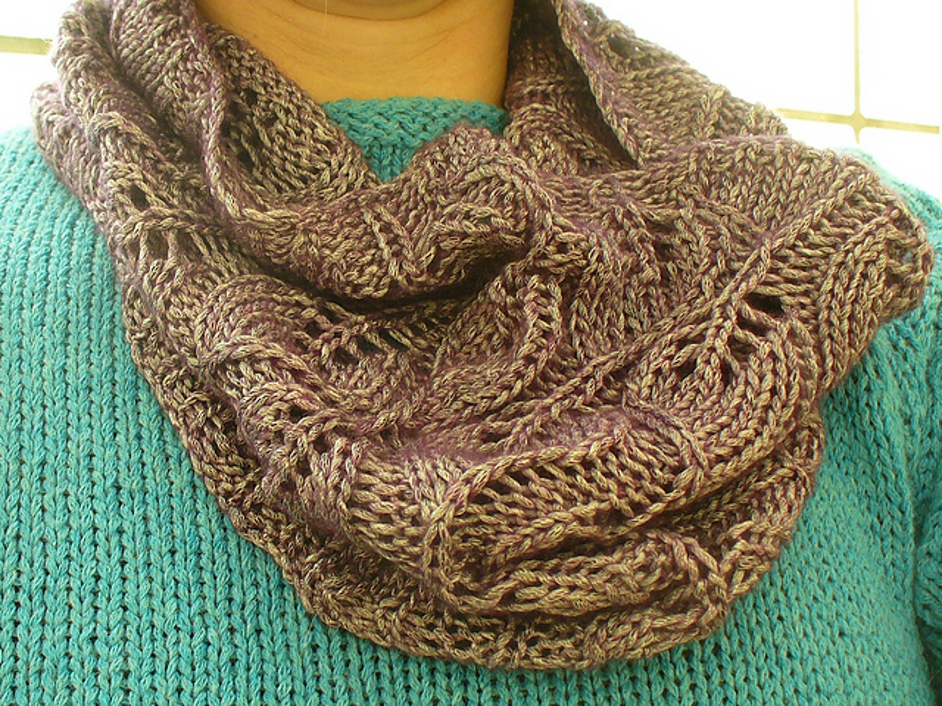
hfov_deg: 50.1
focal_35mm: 37
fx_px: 1007
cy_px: 353
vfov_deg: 38.7
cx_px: 471
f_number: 2.8
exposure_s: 1/40
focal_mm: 6.1
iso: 80
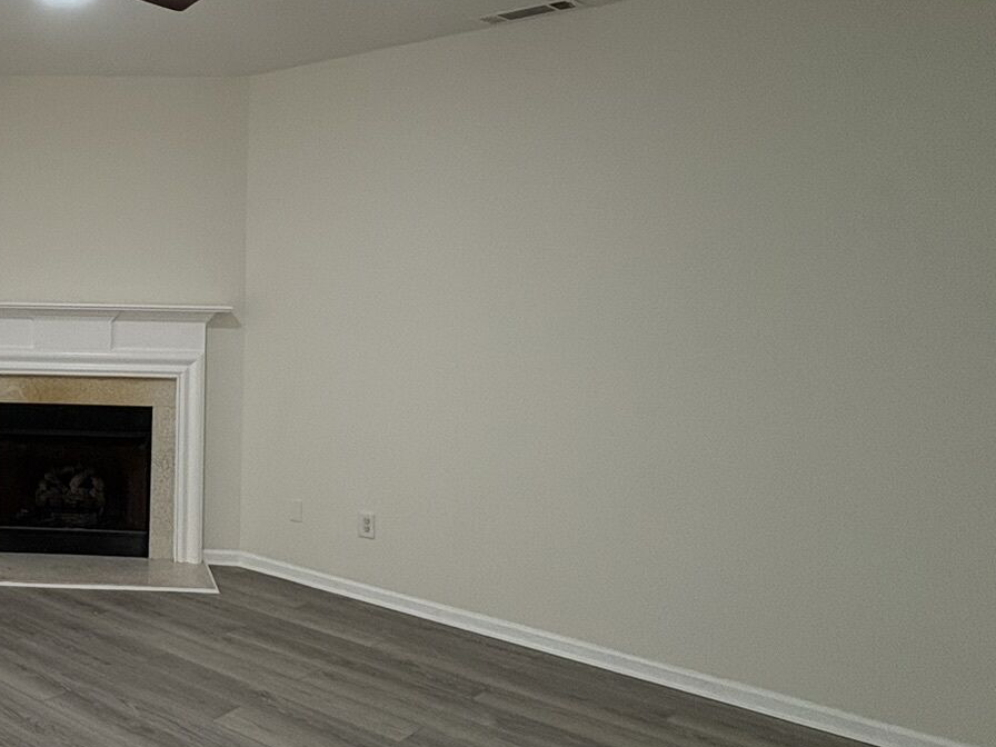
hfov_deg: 48.7
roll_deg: -0.8
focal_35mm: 32
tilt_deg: -0.7
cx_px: 44
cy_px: 317
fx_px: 921
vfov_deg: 44.0
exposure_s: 1/60
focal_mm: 2.22
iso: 200
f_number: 2.2
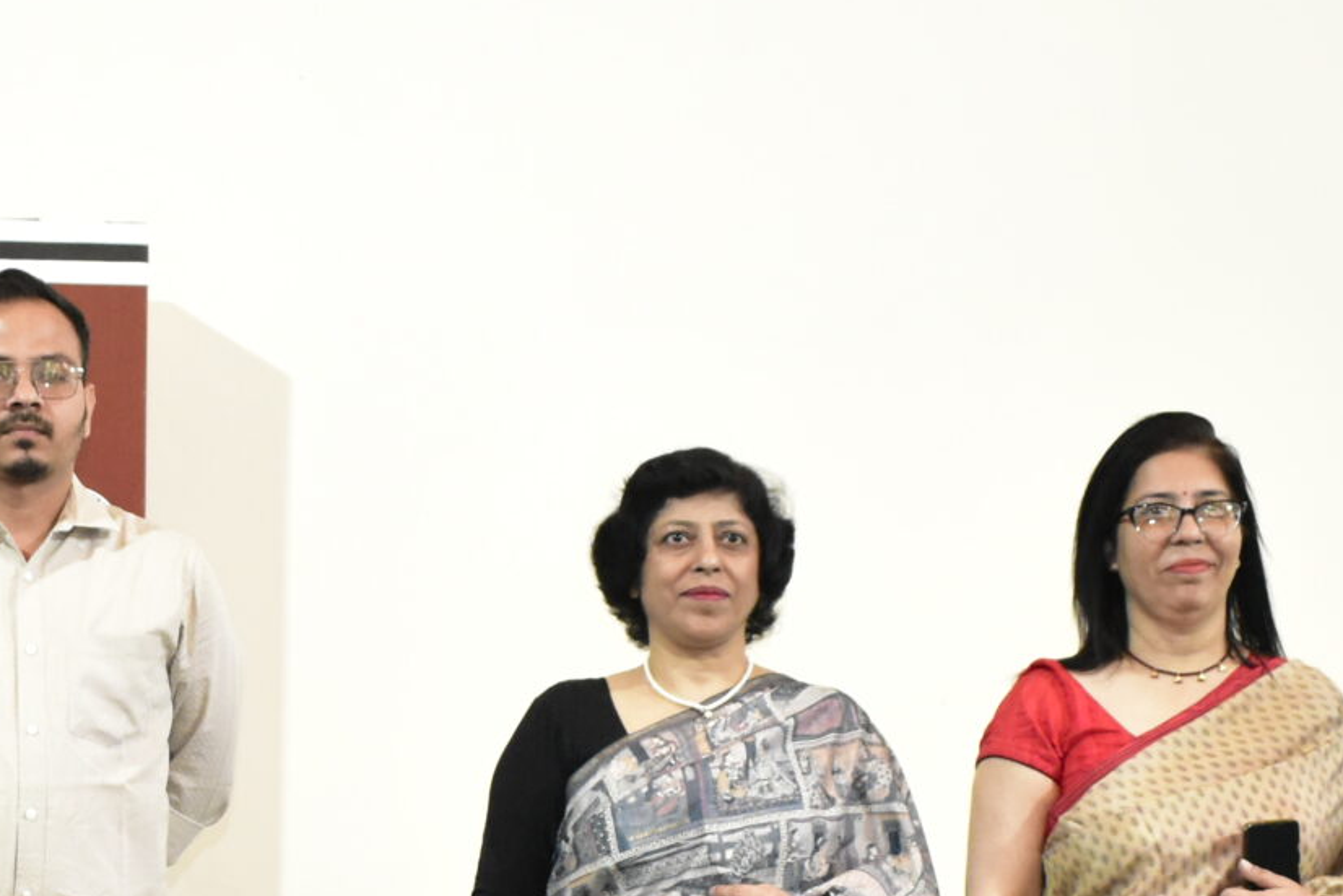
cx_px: 182
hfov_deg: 21.5
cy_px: 936
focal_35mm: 93
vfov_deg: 14.4
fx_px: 3470
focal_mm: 20
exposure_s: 1/125
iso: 3200
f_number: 4
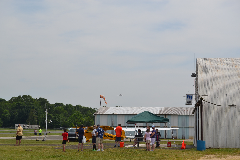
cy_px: 80
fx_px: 520
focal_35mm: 78
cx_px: 120
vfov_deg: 17.5
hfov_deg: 26.0
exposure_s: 1/320
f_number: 9
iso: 100
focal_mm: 52
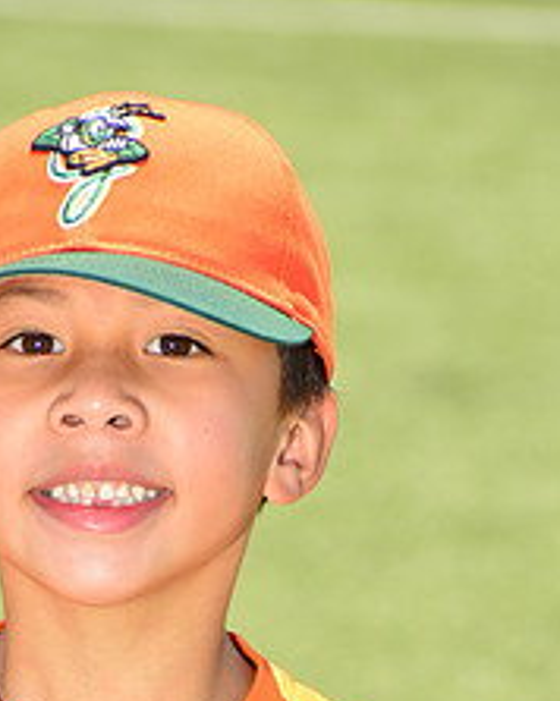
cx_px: 127
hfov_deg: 3.2
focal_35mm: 489
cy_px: 902
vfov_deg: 3.9
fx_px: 10145
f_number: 11
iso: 250
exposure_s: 1/250
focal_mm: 200
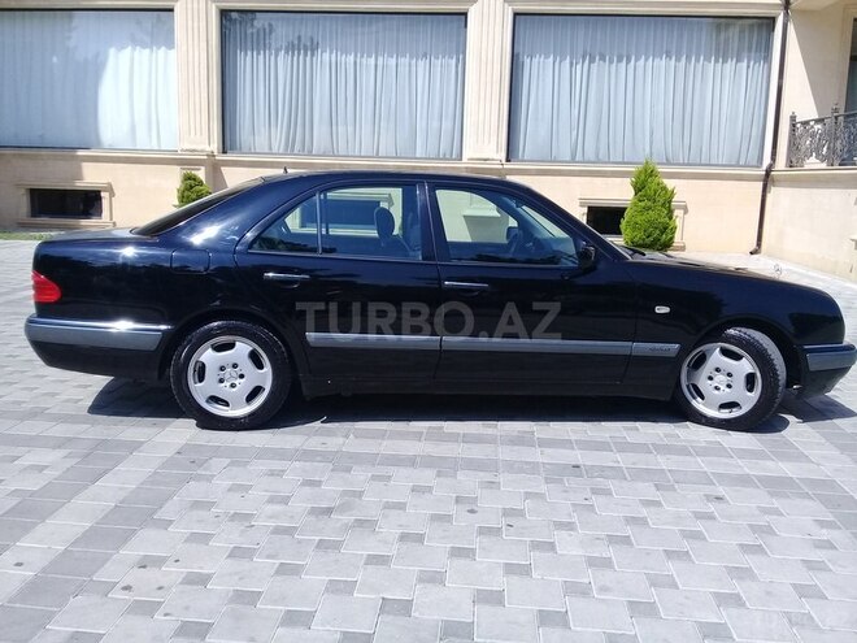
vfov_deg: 45.4
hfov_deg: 58.4
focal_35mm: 31
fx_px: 767
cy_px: 322
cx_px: 428
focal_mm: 3.3
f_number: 2.2
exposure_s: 1/1121
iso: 50
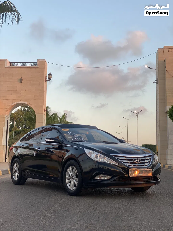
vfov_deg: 36.8
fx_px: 346
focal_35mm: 52
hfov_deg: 28.0
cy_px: 116
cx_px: 86
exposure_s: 1/122
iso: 25
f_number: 2
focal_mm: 6
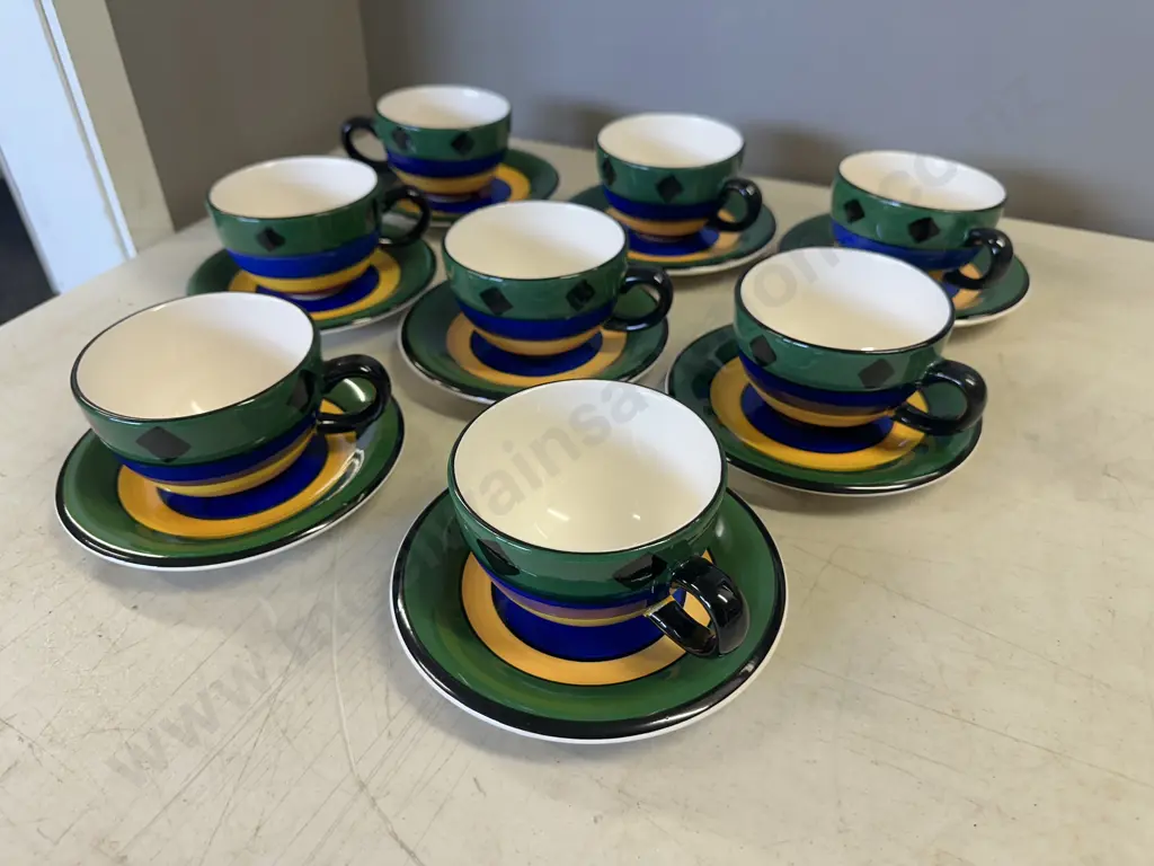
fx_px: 800
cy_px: 433
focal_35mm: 24
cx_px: 577
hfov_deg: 71.6
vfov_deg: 56.8
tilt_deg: -36.8
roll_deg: +0.4
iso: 125
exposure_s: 1/100
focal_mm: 6.86
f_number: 1.78
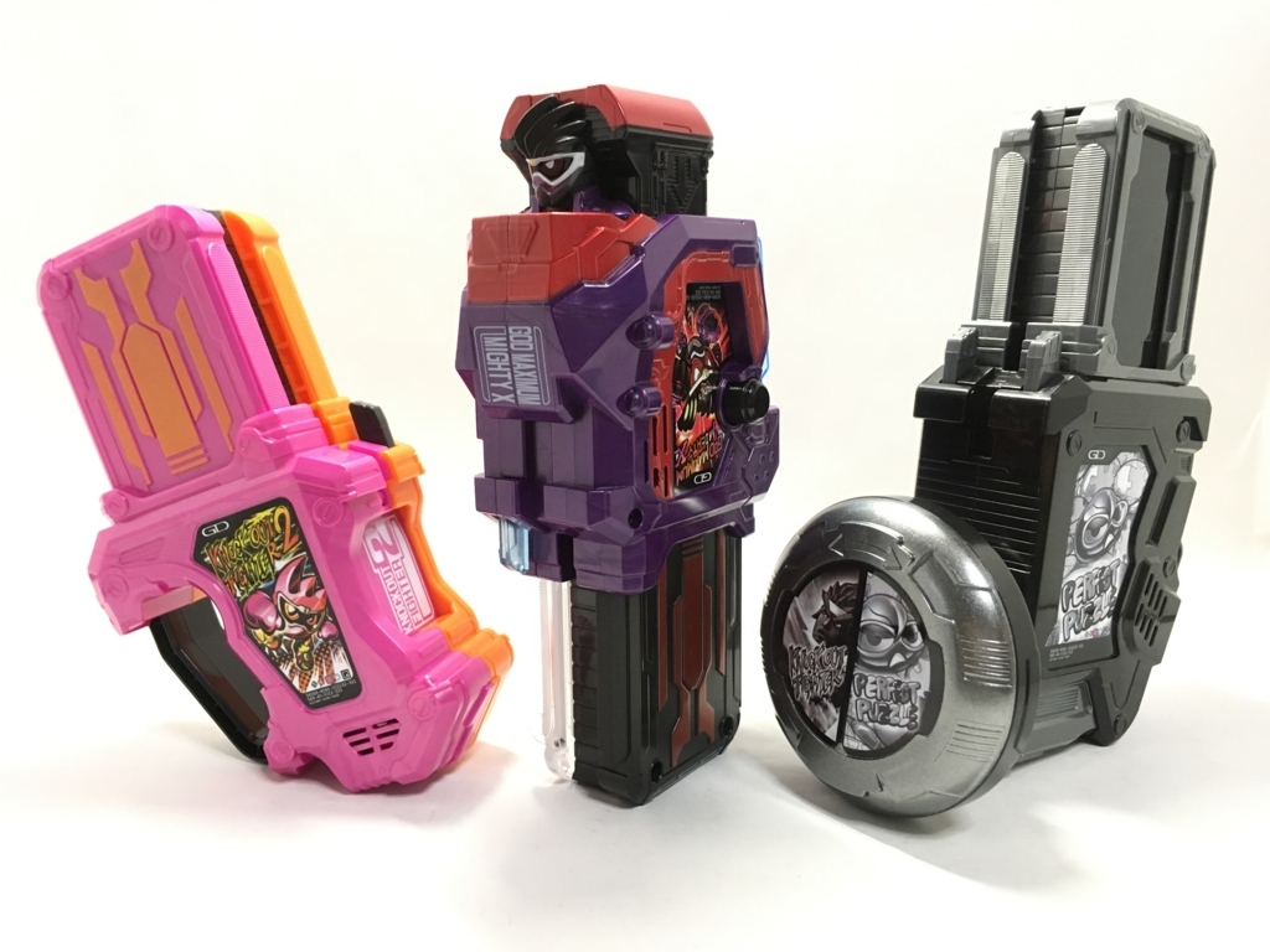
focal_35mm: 29
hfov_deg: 61.7
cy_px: 476
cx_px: 635
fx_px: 1064
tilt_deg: -10.8
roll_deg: +0.5
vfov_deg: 48.2
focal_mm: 4.15
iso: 125
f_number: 2.2
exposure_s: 1/30
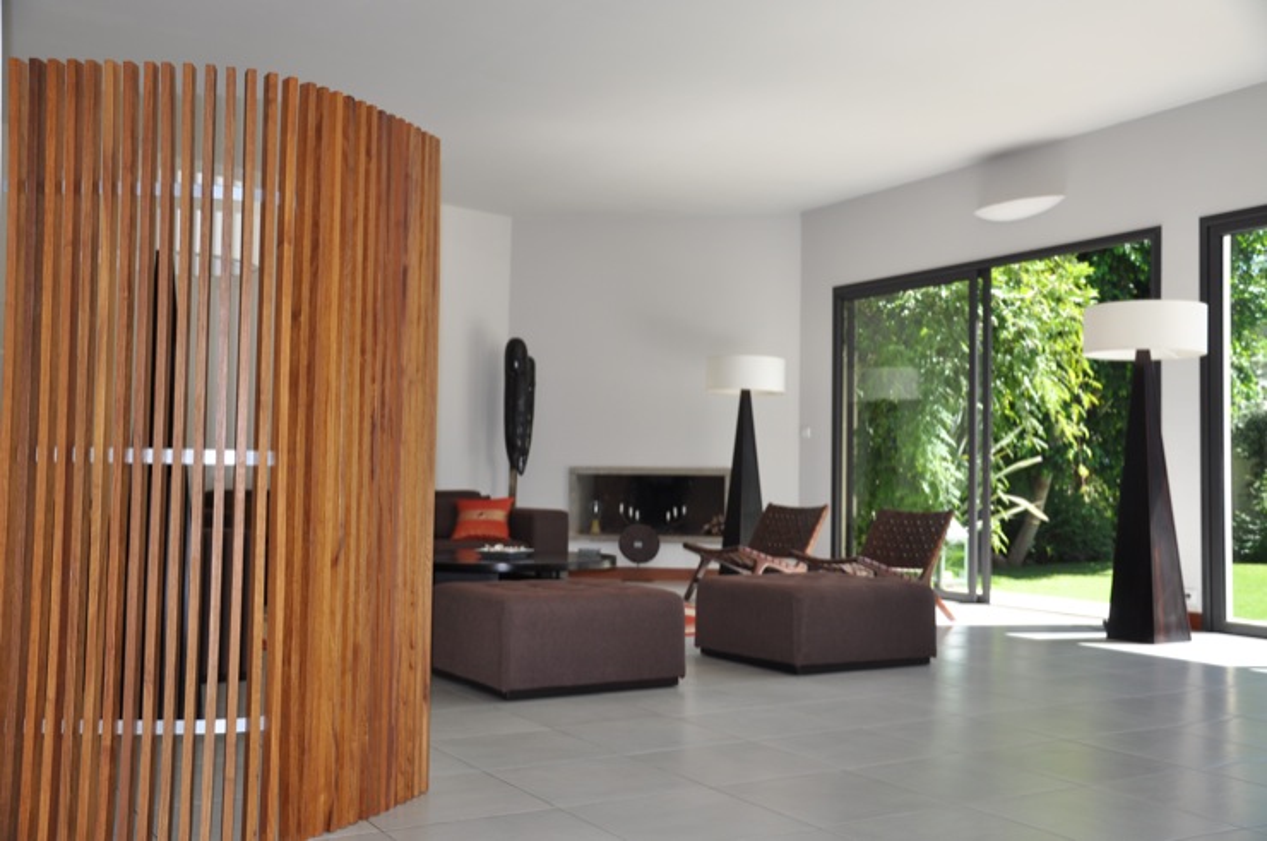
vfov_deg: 35.4
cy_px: 420
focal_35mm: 38
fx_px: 1318
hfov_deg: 51.4
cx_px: 634
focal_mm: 25
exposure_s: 1/200
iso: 200
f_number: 4
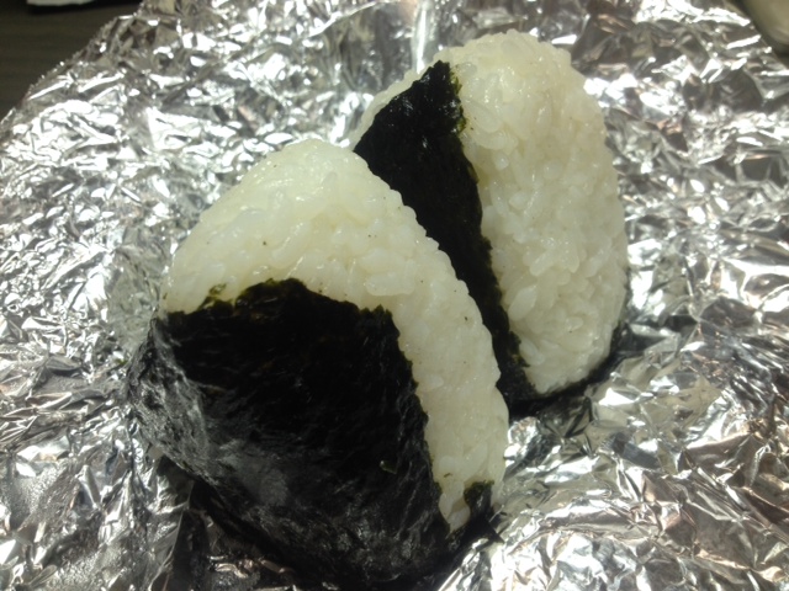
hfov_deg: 52.6
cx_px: 394
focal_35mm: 35
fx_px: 798
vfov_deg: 40.7
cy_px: 296
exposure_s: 1/120
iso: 50
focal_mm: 4.28
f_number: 2.4
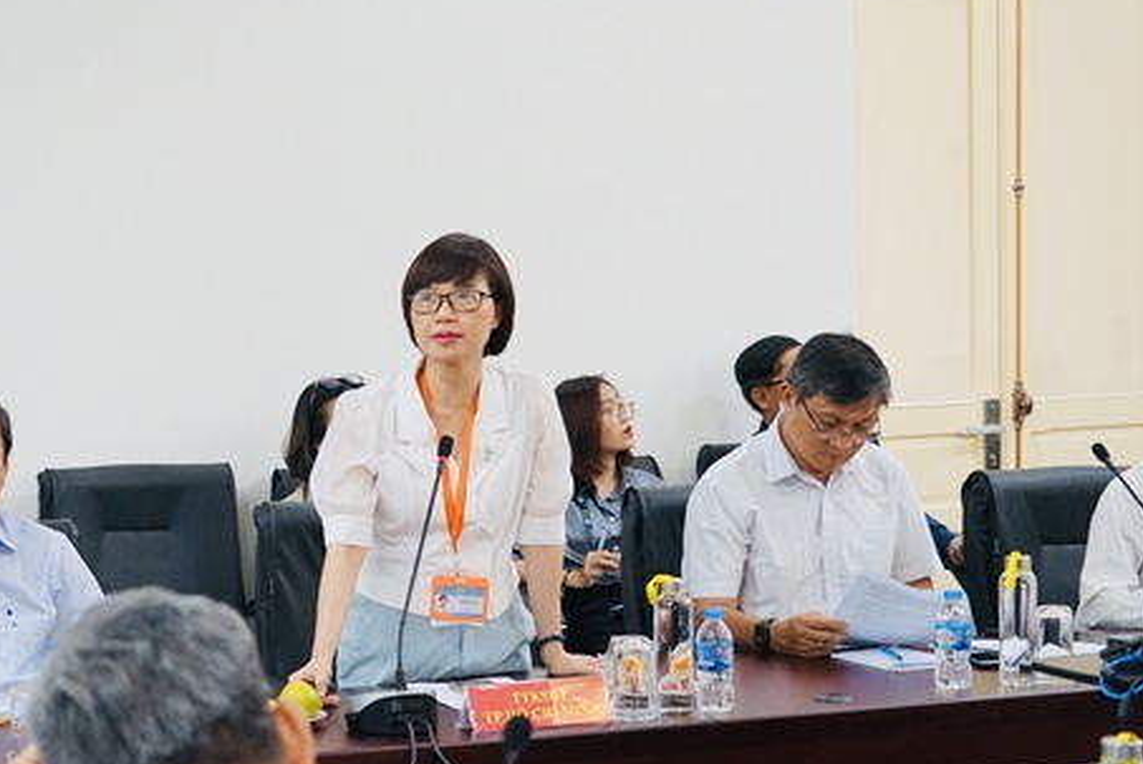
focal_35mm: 79
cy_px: 461
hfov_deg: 25.3
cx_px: 252
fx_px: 2511
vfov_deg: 17.3
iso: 2000
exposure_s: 1/160
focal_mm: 49
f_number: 4.5
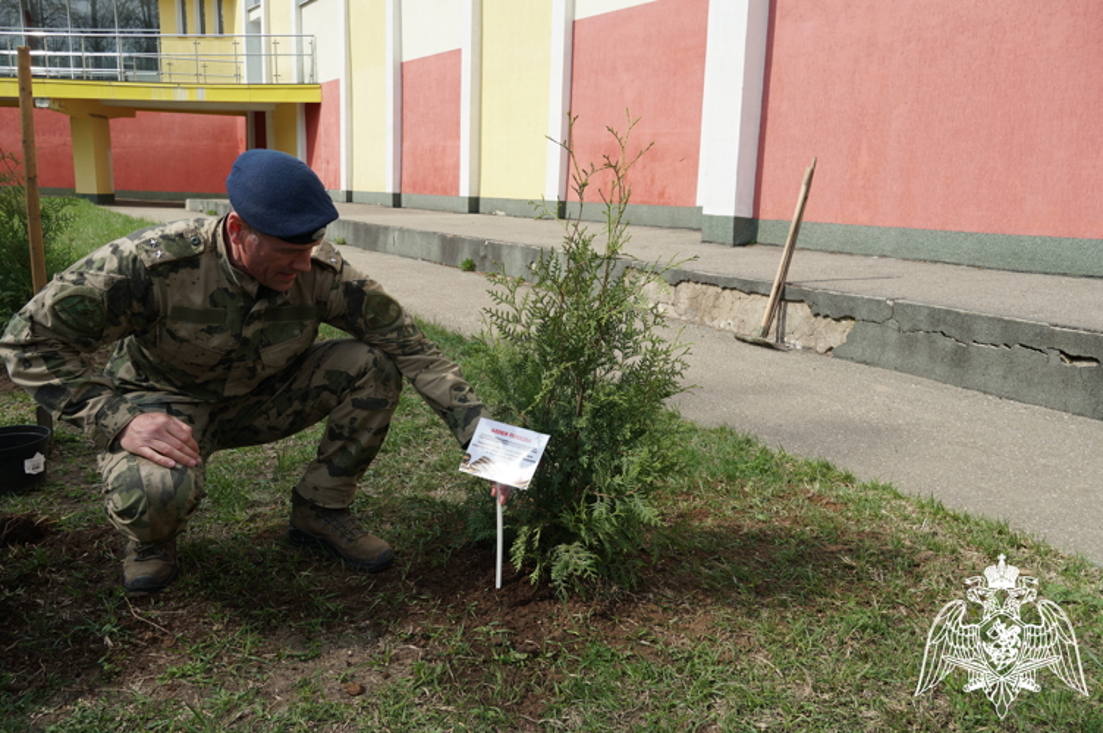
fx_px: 827
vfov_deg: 47.8
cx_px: 552
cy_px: 366
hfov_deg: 67.4
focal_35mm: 27
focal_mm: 18
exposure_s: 1/250
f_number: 7.1
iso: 100
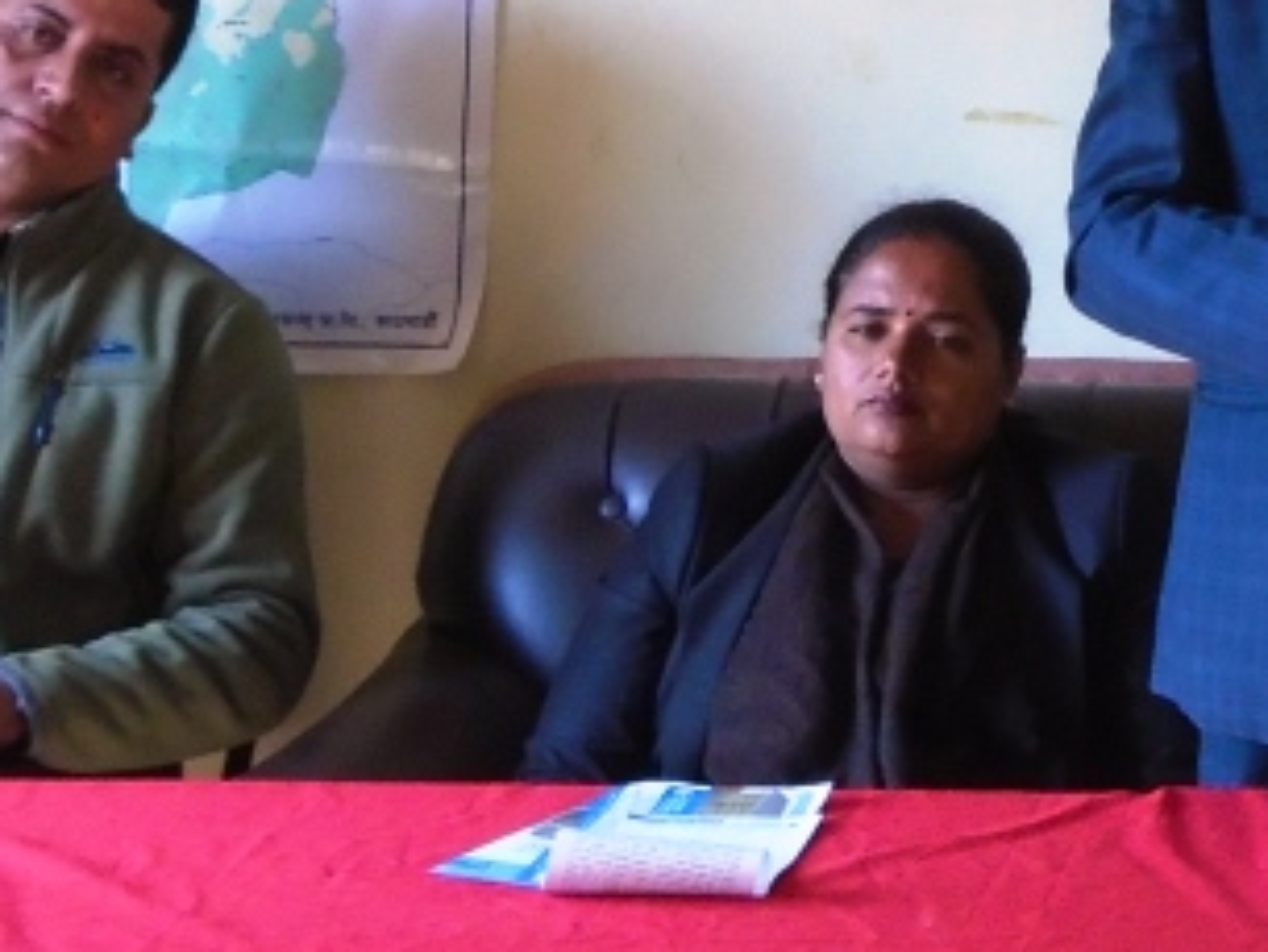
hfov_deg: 13.5
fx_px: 5167
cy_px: -449
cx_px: 1596
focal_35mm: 141
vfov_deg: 10.2
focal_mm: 7.4
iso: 250
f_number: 4.1
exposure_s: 1/50
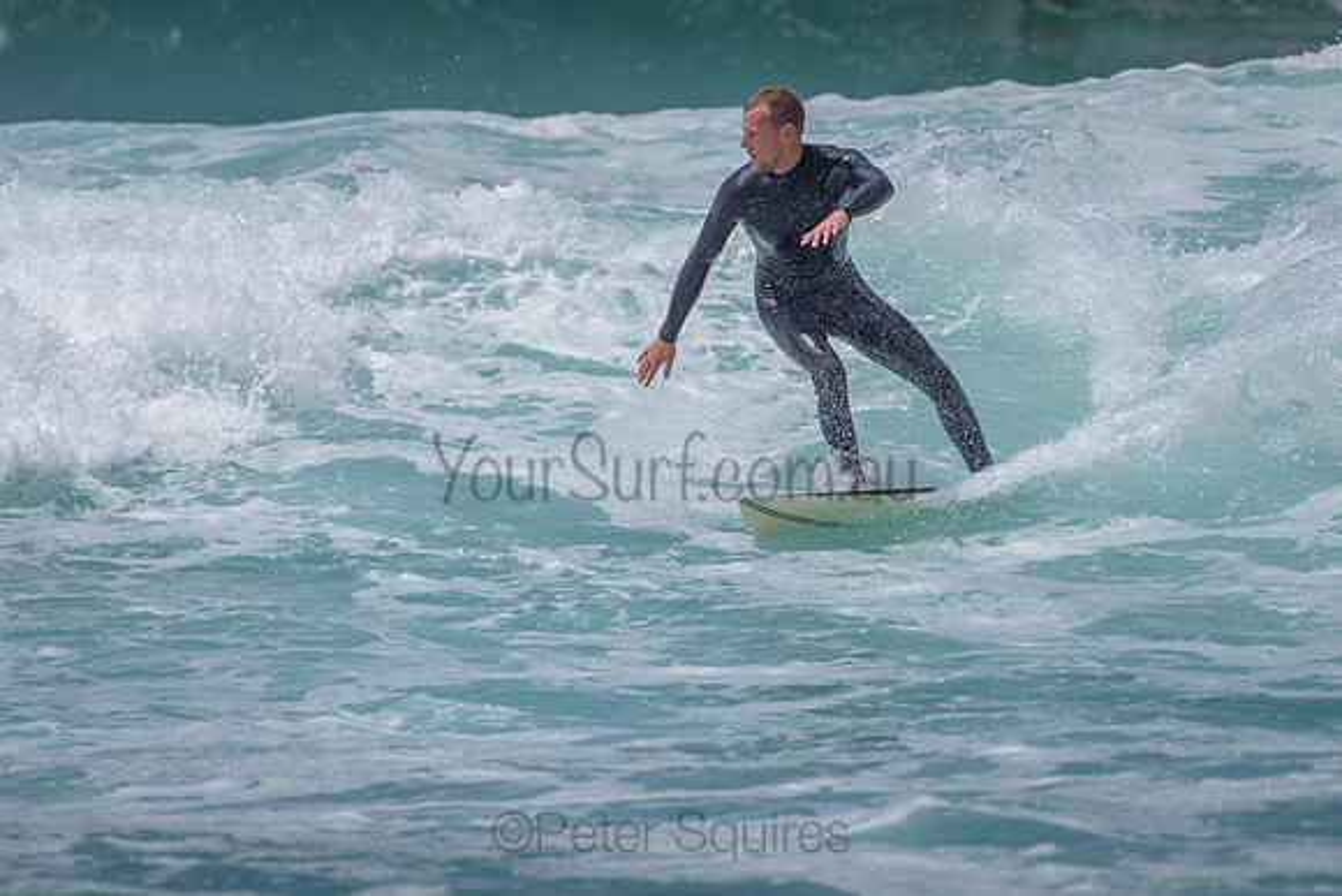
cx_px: 696
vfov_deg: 2.2
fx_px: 23583
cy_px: 329
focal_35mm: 633
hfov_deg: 3.3
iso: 72
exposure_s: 1/2000
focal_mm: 500
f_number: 5.6
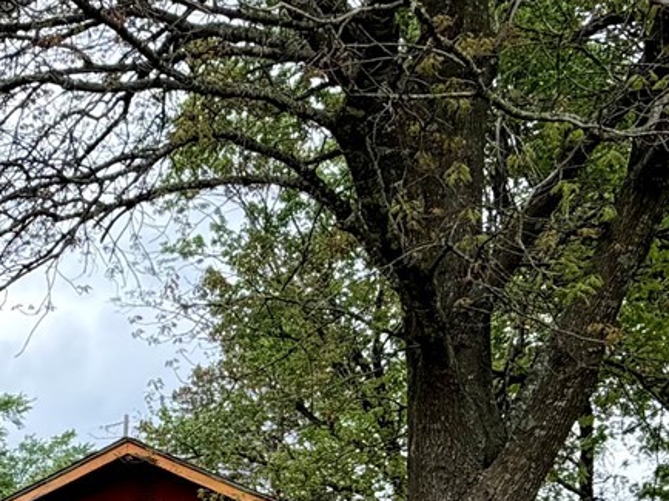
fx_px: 1198
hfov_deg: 29.1
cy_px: 731
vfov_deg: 20.5
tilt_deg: -3.5
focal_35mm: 62
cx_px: -5
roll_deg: -3.1
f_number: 2.2
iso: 40
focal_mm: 2.22
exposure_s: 1/686
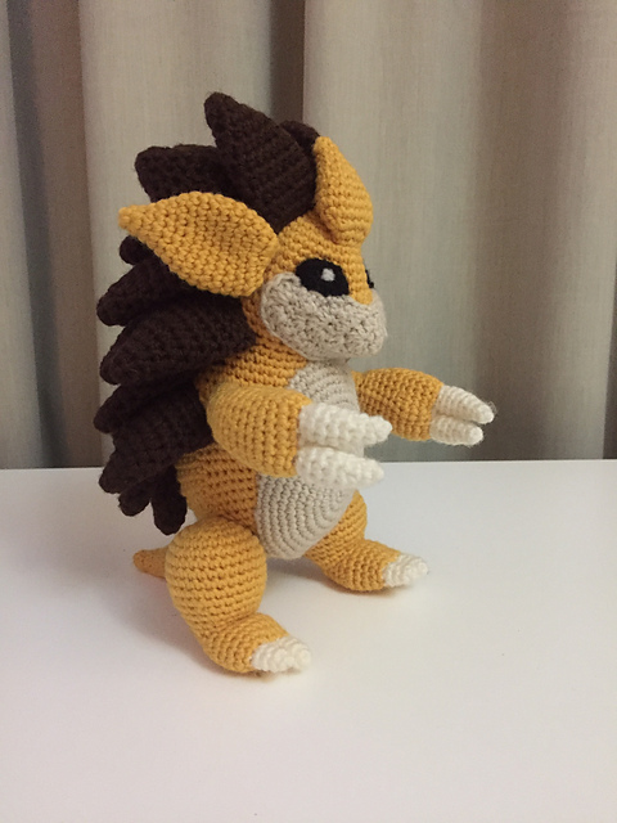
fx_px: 689
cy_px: 412
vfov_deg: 61.7
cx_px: 308
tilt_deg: -12.1
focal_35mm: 29
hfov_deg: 48.2
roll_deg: +1.1
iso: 400
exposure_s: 1/17
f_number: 2.2
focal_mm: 4.15
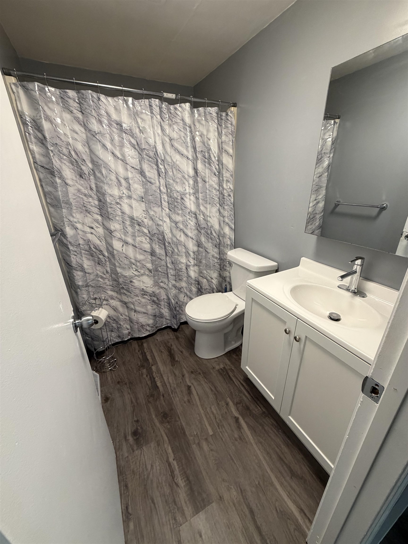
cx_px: 204
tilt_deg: -22.6
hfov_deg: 85.7
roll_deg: +1.9
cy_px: 272
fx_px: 220
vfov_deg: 102.1
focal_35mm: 14
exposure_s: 1/103
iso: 320
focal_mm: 2.22
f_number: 2.2
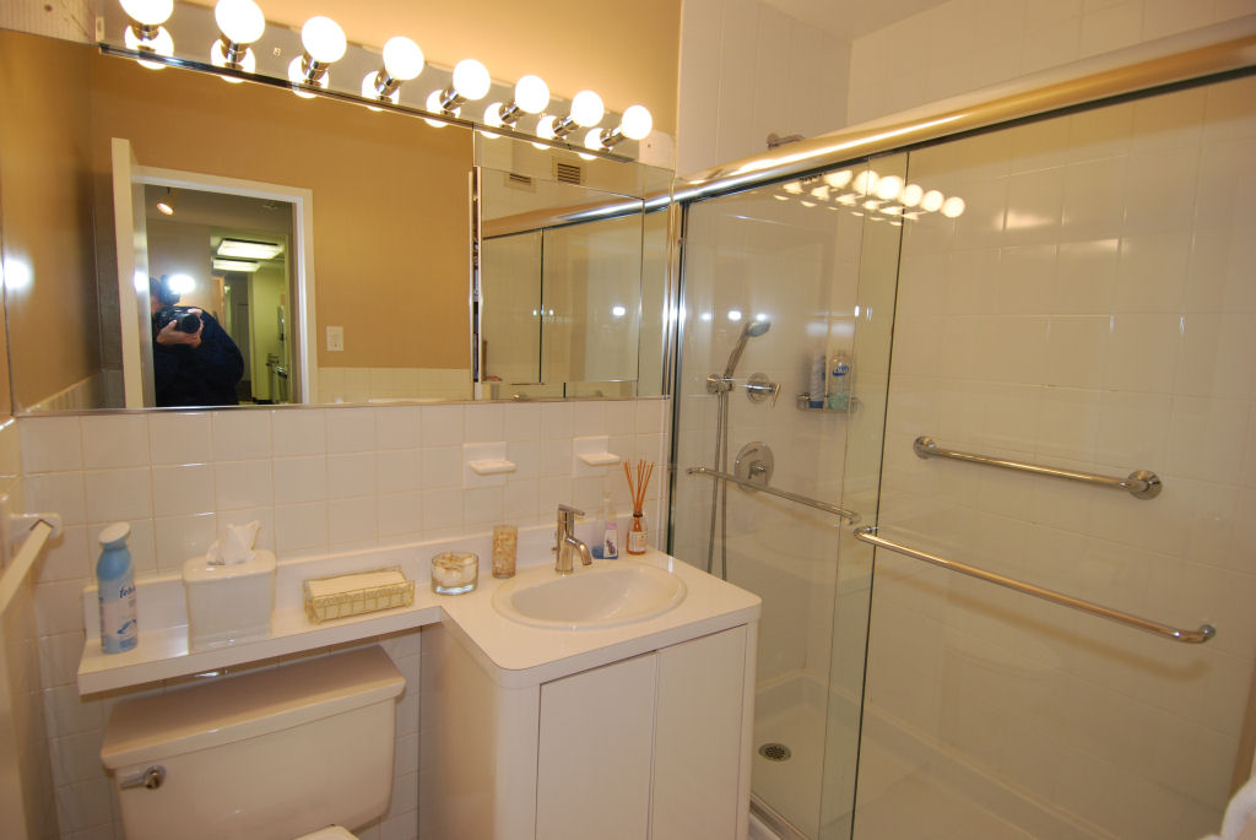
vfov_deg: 67.5
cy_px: 420
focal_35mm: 18
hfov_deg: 89.9
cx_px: 628
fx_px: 629
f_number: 4
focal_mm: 12
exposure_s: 1/60
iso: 200
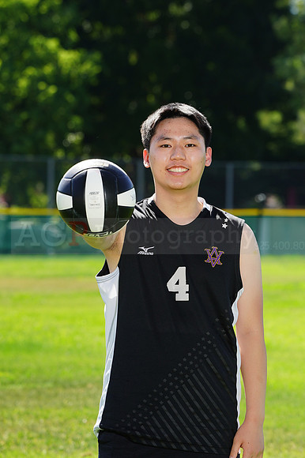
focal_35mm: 276
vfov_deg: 7.5
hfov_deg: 5.0
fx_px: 3511
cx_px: 152
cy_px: 229
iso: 200
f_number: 11
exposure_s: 1/200
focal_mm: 276
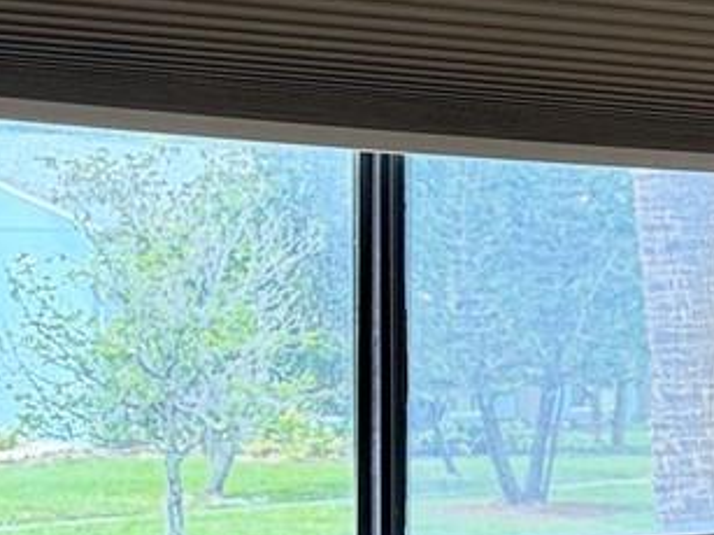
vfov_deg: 11.8
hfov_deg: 12.4
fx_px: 2577
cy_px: 347
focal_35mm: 125
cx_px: 1730
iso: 100
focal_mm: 6.76
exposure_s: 1/197
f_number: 1.78
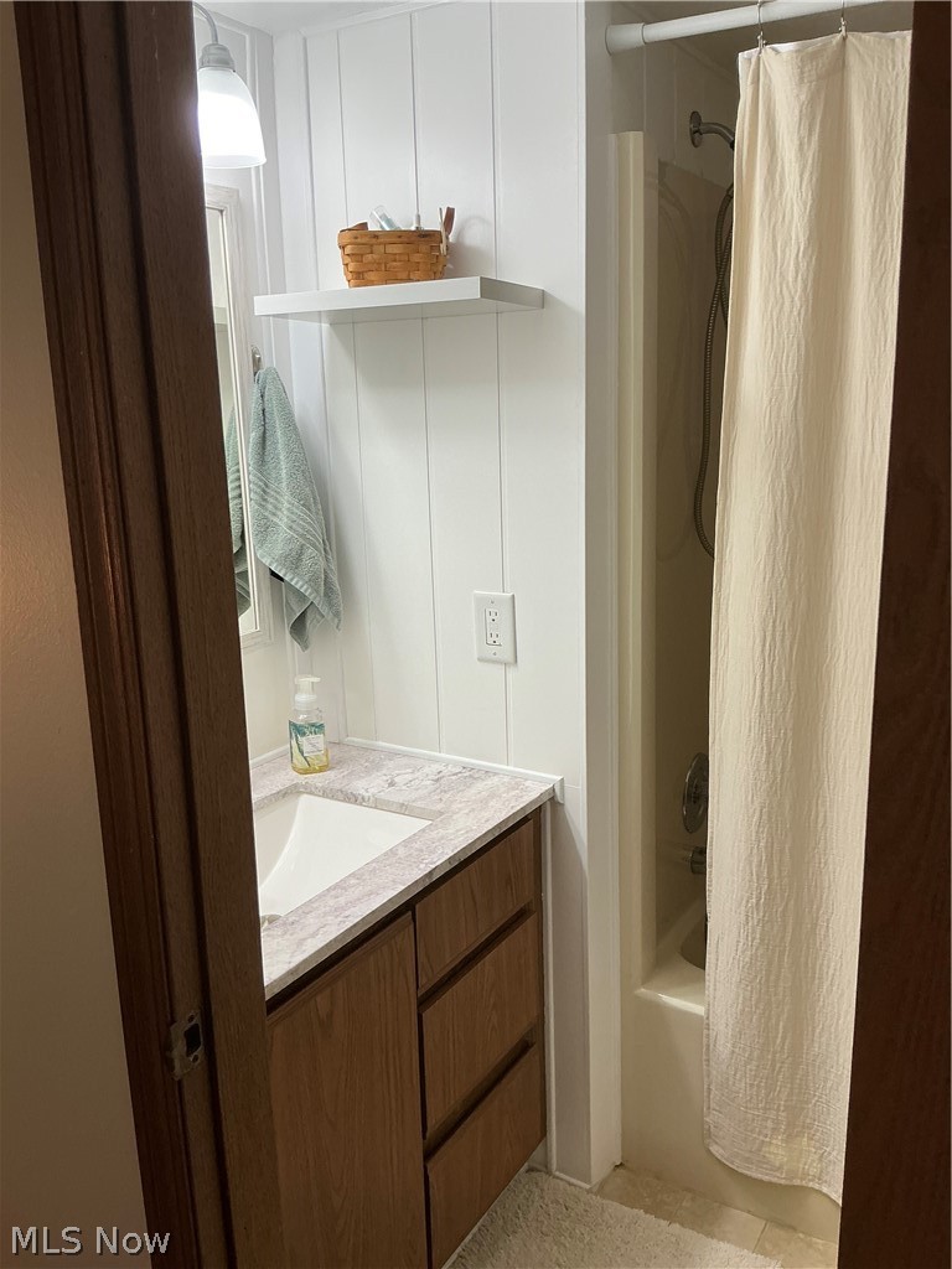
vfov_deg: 63.4
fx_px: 1027
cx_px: 476
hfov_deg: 49.7
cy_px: 634
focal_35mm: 28
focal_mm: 3
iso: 40
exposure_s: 1/60
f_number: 1.8
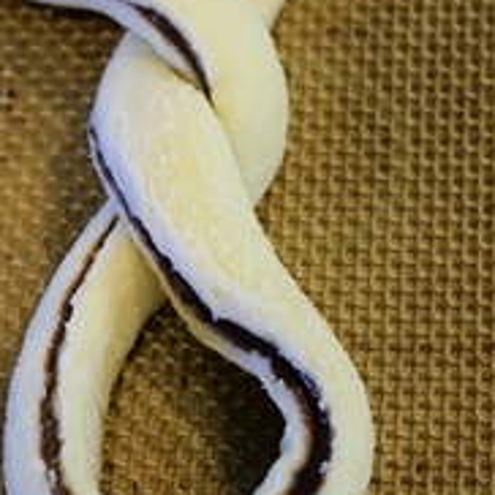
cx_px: 136
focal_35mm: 168
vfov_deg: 10.4
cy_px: 238
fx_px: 2718
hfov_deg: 10.4
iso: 1600
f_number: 5.3
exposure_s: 1/60
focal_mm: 48
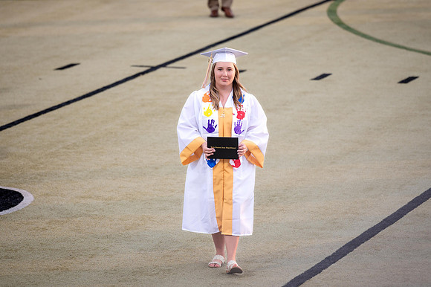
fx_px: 3487
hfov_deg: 7.1
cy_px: 102
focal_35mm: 291
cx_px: 222
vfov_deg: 4.7
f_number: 2.8
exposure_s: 1/500
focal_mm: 200
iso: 400
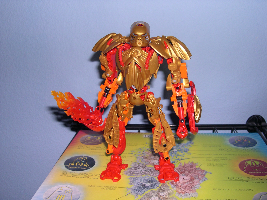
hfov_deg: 49.0
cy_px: 100
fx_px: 293
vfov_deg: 37.7
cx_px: 134
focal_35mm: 38
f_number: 7.6
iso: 100
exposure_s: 1/60
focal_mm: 8
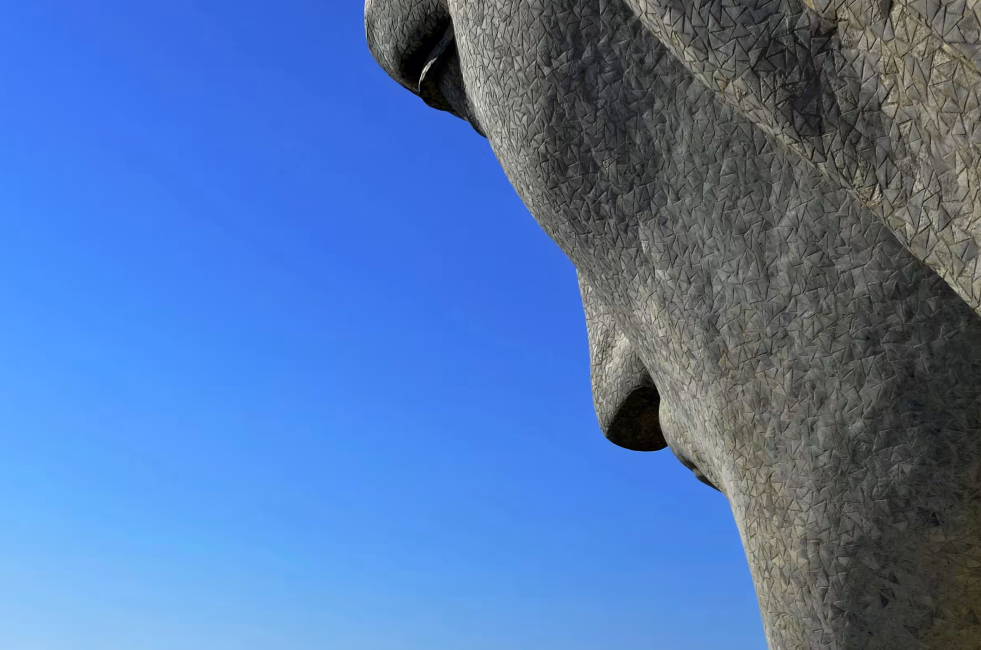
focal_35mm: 56
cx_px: 138
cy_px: 610
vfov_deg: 23.3
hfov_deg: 34.1
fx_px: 1523
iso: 100
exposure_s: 1/320
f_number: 9
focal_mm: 18
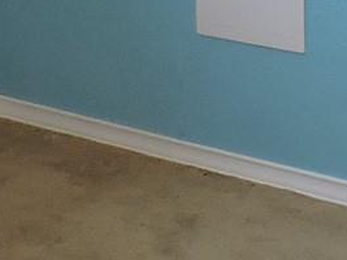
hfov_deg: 10.8
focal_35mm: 184
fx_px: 1844
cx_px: 169
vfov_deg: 7.5
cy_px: -385
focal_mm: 4.3
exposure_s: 1/40
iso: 280
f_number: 3
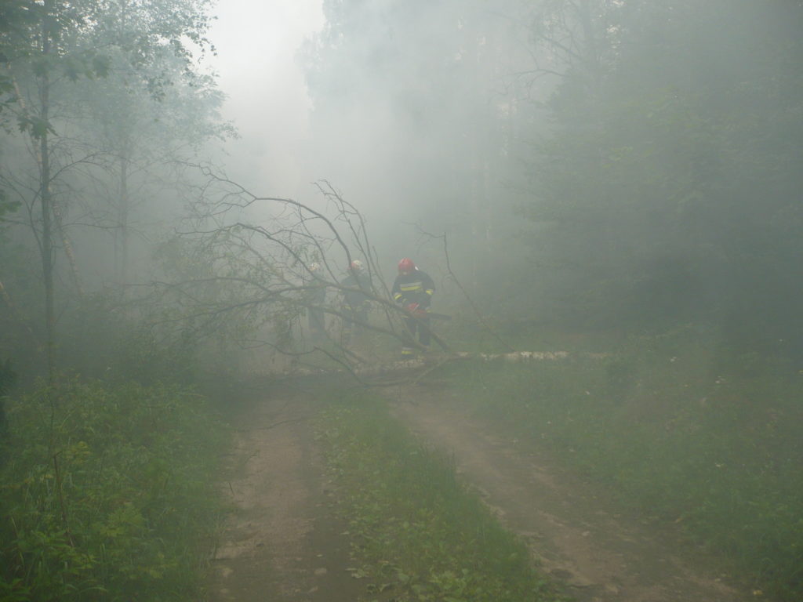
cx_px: 402
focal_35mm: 35
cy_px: 301
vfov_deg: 40.7
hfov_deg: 52.6
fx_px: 812
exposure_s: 1/250
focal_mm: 5.8
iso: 100
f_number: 2.8
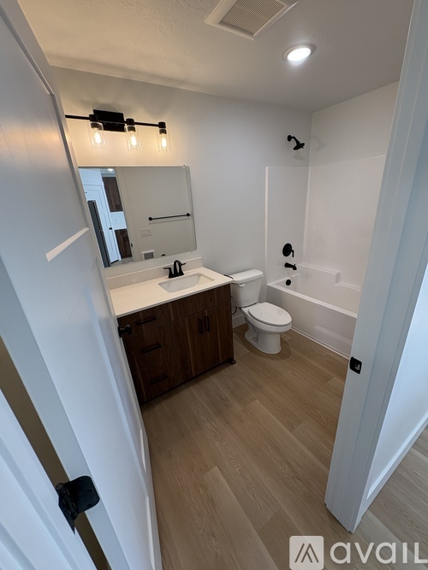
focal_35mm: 14
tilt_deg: -21.9
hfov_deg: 85.7
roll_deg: +4.3
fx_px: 231
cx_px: 214
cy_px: 285
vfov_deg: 102.1
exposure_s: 1/120
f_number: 2.2
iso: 125
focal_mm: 2.22
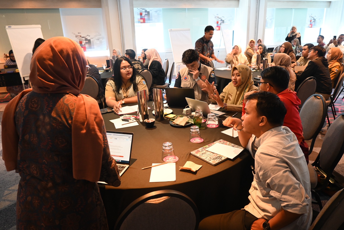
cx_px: 172
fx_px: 251
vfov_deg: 49.1
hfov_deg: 68.9
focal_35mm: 26
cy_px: 115
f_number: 3.5
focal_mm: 17.5
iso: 1000
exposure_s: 1/30
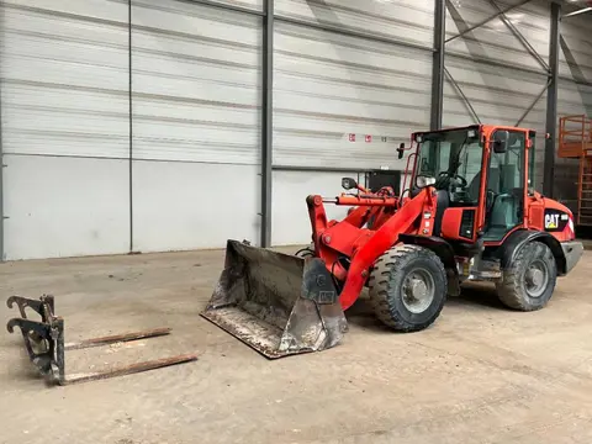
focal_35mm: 29
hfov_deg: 61.7
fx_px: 496
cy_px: 222
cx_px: 296
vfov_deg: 48.2
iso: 64
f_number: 1.8
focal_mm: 3
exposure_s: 1/67
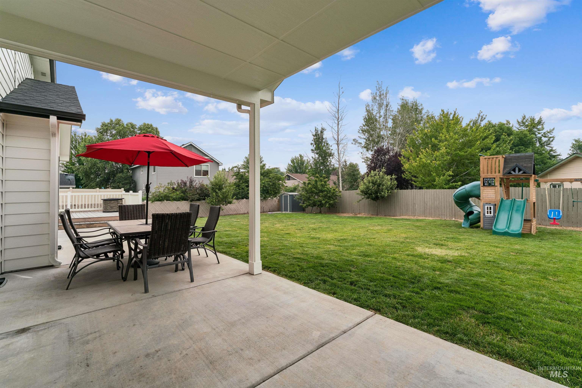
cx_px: 291
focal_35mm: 16
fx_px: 257
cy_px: 194
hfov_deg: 97.1
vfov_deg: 74.1
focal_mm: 15.9
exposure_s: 1/200
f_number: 13
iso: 400
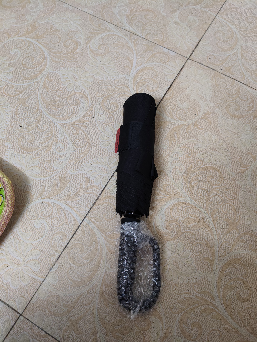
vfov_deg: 67.3
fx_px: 257
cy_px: 171
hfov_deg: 53.1
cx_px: 128
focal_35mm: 26
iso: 1026
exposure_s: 1/50
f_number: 1.88
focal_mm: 4.84
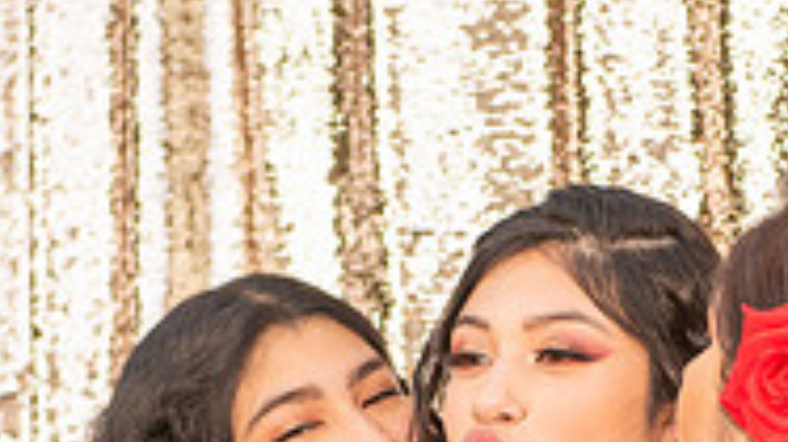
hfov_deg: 9.5
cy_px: 676
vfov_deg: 5.3
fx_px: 4741
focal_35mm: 227
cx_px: 518
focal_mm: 70
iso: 400
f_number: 3.5
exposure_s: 1/200
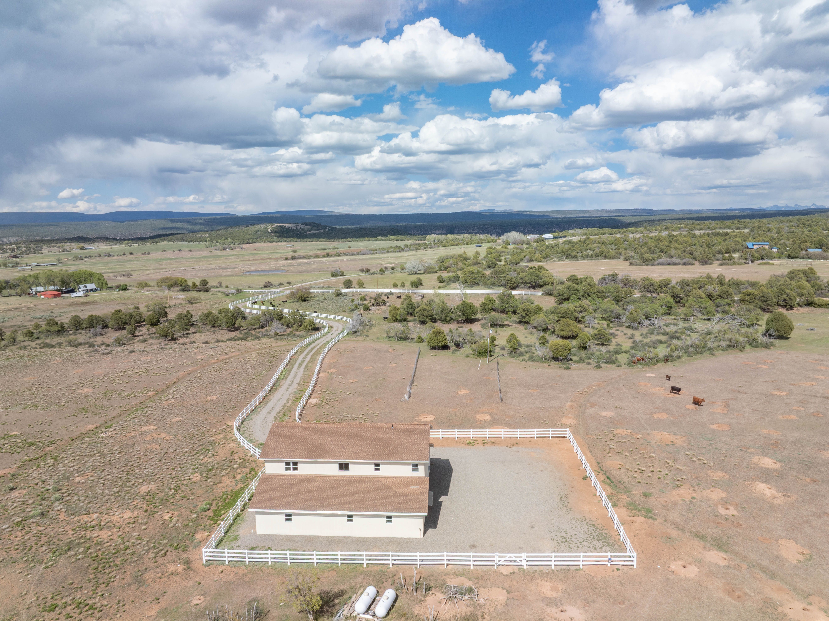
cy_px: 310
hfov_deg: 71.6
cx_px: 414
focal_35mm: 24
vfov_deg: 56.8
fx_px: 575
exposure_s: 1/240
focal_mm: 12.29
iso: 100
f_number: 11
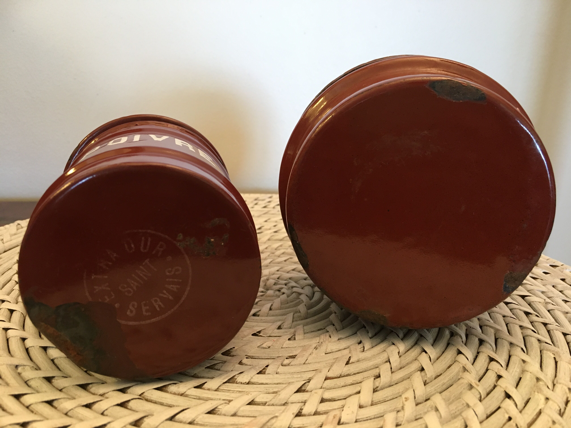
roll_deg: -1.9
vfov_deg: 48.2
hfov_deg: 61.7
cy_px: 214
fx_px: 478
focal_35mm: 29
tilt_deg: -16.0
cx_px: 286
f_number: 2.2
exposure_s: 1/33
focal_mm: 4.15
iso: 160
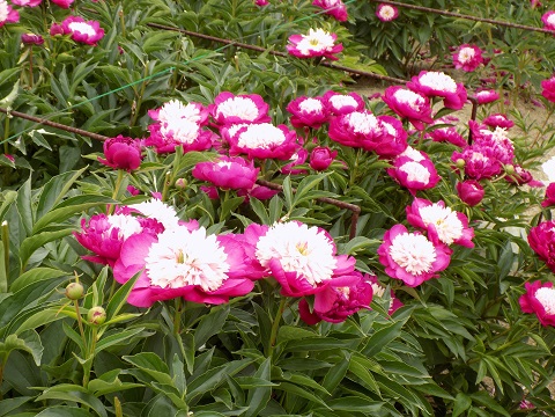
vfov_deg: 24.8
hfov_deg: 32.7
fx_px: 946
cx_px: 278
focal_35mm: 59
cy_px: 208
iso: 80
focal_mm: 10.5
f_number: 4
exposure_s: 1/200
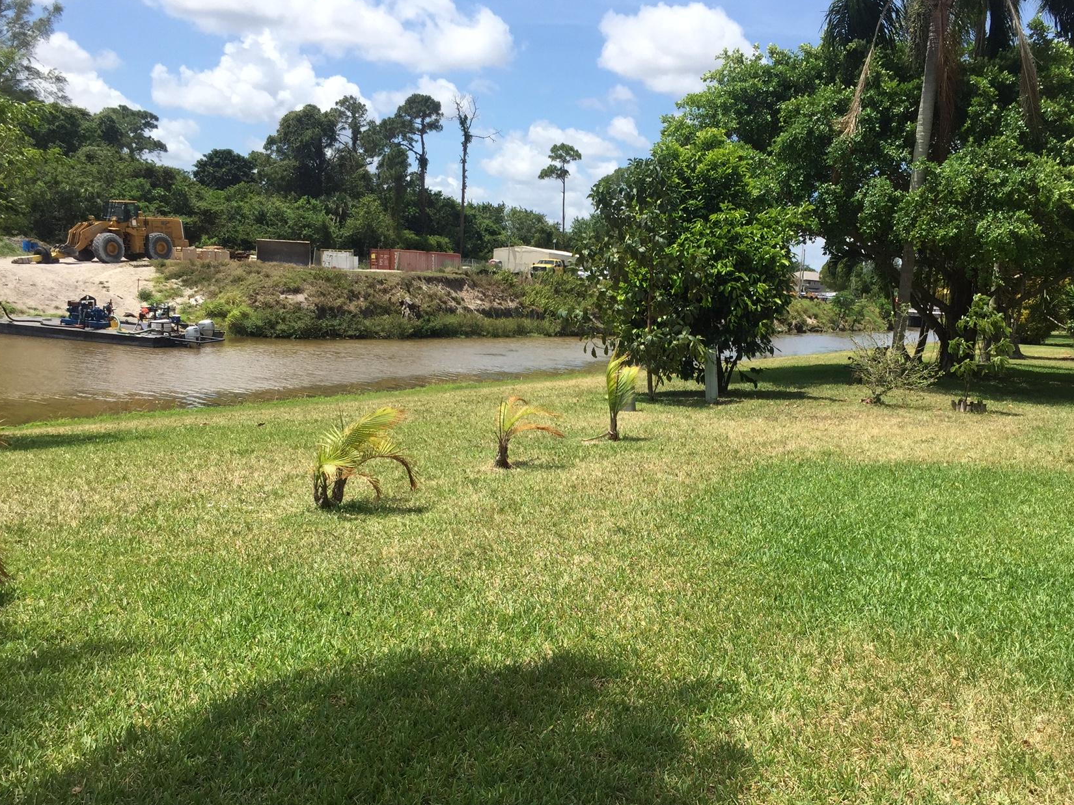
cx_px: 616
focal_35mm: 36
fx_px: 1117
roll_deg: -4.4
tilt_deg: -10.9
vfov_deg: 39.5
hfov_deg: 51.2
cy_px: 486
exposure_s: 1/1883
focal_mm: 4.15
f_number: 2.2
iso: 32
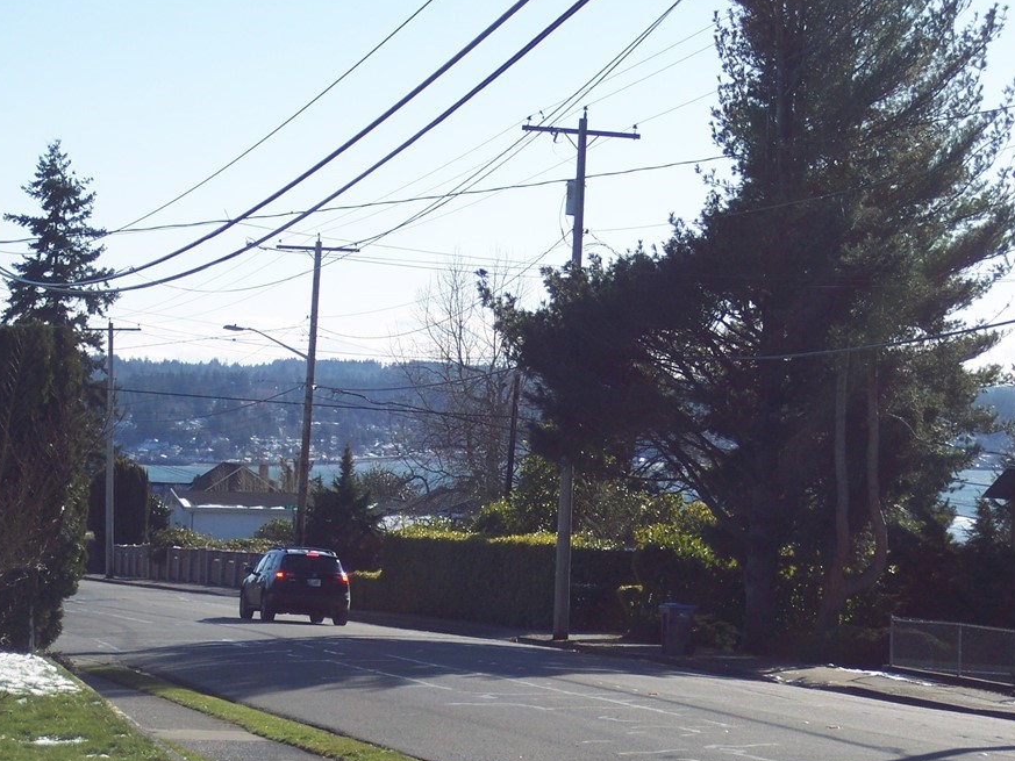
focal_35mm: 122
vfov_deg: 12.1
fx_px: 3578
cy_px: 403
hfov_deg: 16.1
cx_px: 453
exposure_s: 1/750
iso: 100
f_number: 4.8
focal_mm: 21.3
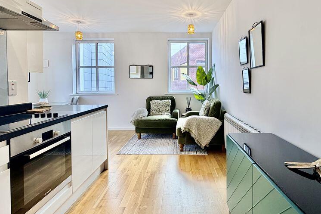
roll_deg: +0.9
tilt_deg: -1.6
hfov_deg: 83.5
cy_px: 87
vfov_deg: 61.4
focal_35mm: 20
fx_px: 178
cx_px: 183
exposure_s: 1/100
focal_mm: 2.22
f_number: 2.2
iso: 80
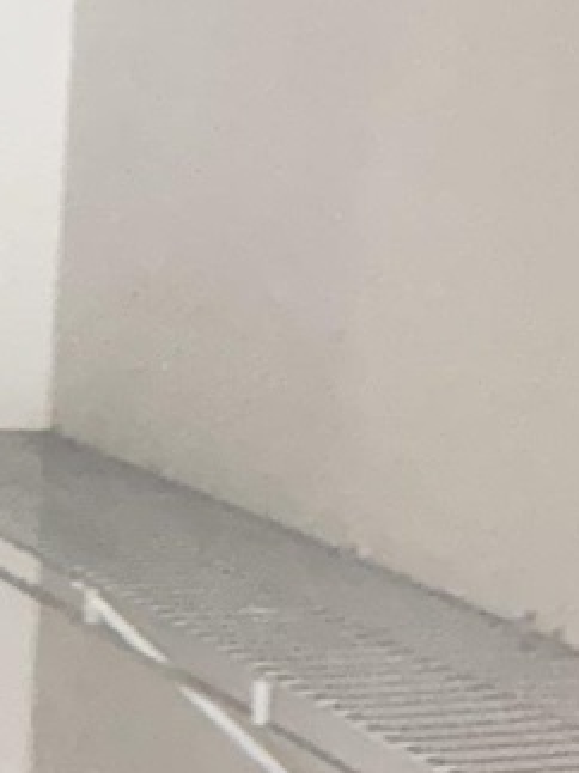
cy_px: 510
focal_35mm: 100
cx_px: -211
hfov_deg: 14.1
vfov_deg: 19.6
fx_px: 2232
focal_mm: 2.22
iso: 320
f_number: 2.2
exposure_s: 1/60
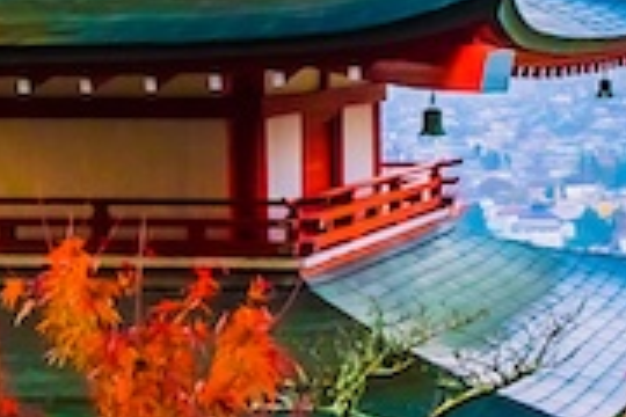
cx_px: 466
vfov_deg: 10.6
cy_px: -70
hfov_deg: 16.1
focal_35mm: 127
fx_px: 2208
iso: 400
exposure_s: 1/125
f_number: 6.3
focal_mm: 19
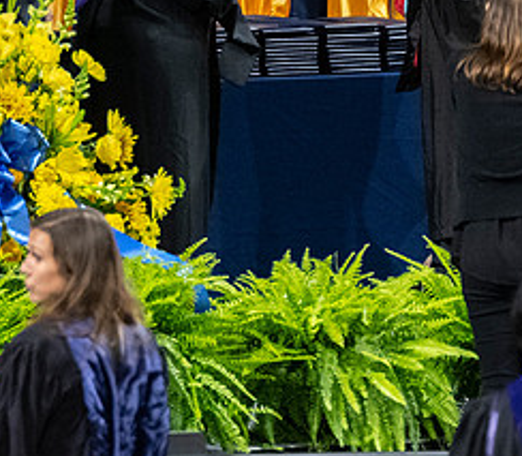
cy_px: 2
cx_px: 334
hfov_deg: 2.2
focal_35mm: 846
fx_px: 13548
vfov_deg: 1.9
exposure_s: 1/200
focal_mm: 190
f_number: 4
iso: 2000
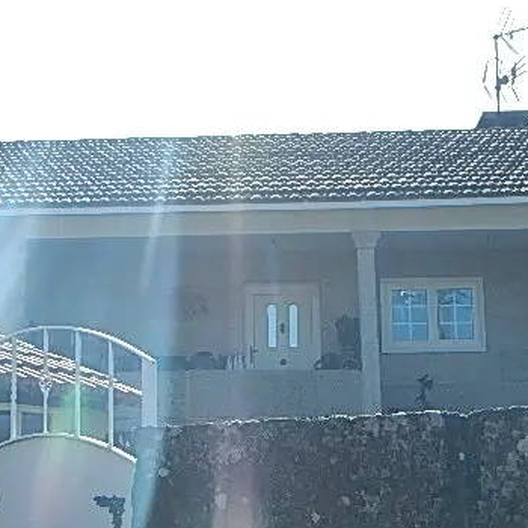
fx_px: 1312
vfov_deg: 22.8
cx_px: 222
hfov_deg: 22.7
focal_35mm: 76
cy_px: 247
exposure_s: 1/800
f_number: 4.1
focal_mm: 8.4
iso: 125
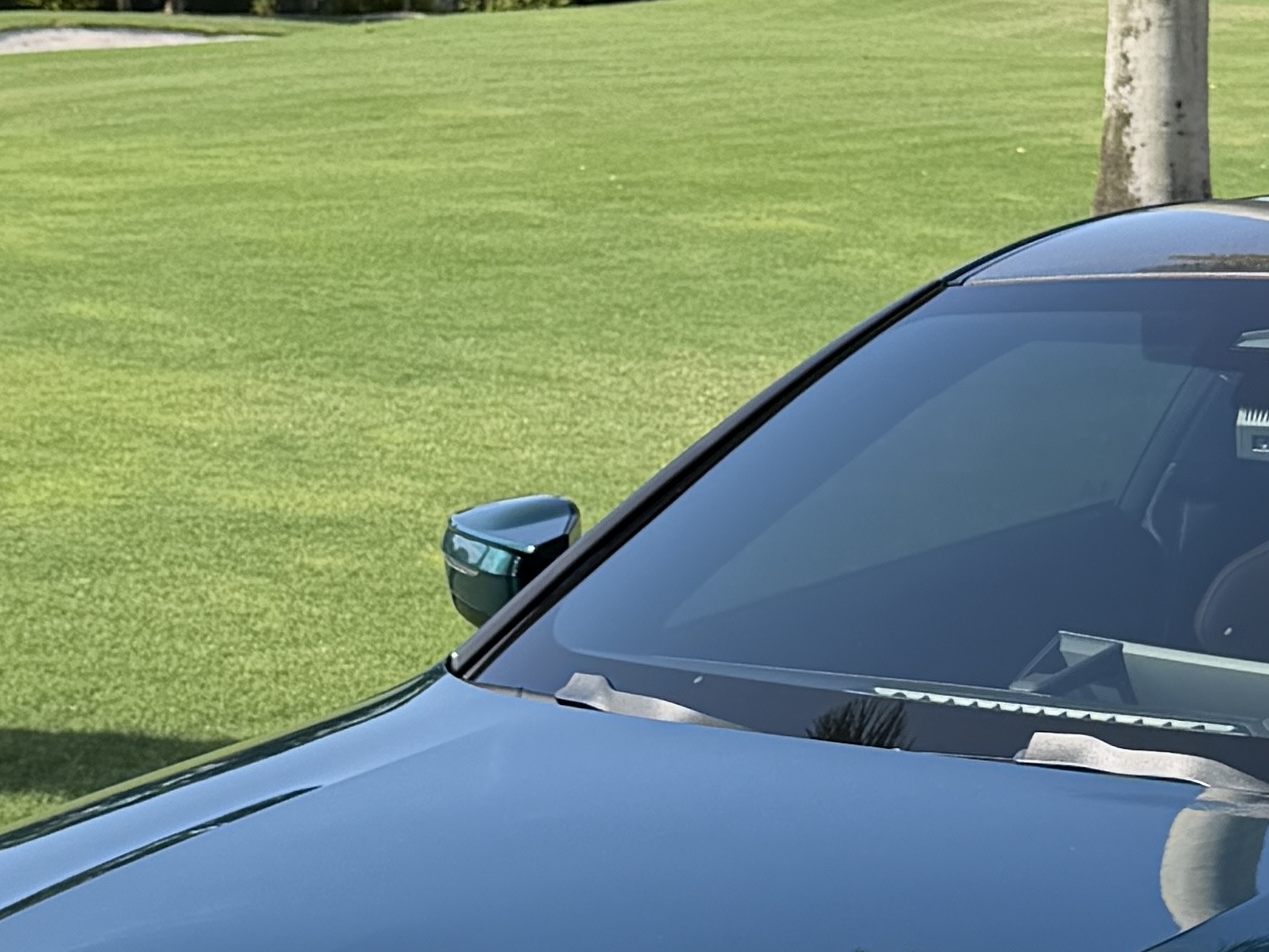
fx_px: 2970
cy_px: 1462
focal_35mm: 81
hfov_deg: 23.9
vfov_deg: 16.5
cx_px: 926
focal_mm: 6.76
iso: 80
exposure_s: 1/2801
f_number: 1.78
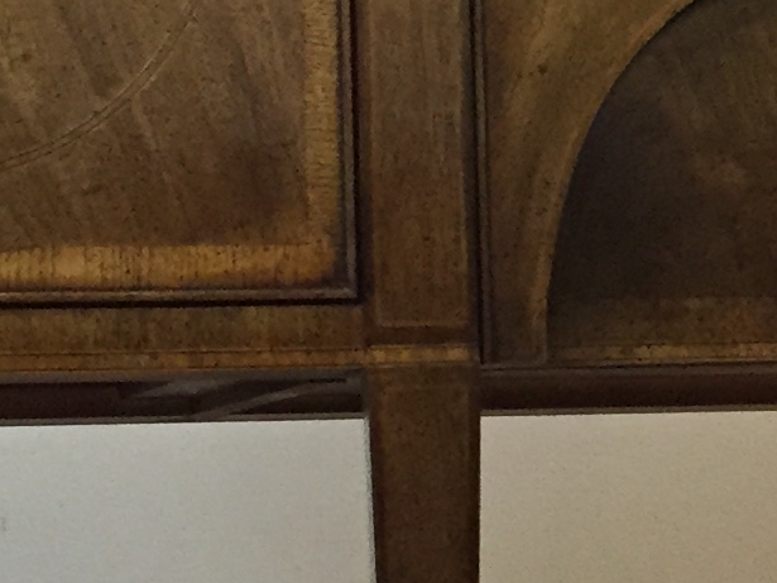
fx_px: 3456
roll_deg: +0.6
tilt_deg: +3.5
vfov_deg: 9.6
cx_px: 881
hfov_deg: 12.6
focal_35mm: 154
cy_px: 407
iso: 200
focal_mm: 4.15
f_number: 2.2
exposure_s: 1/30
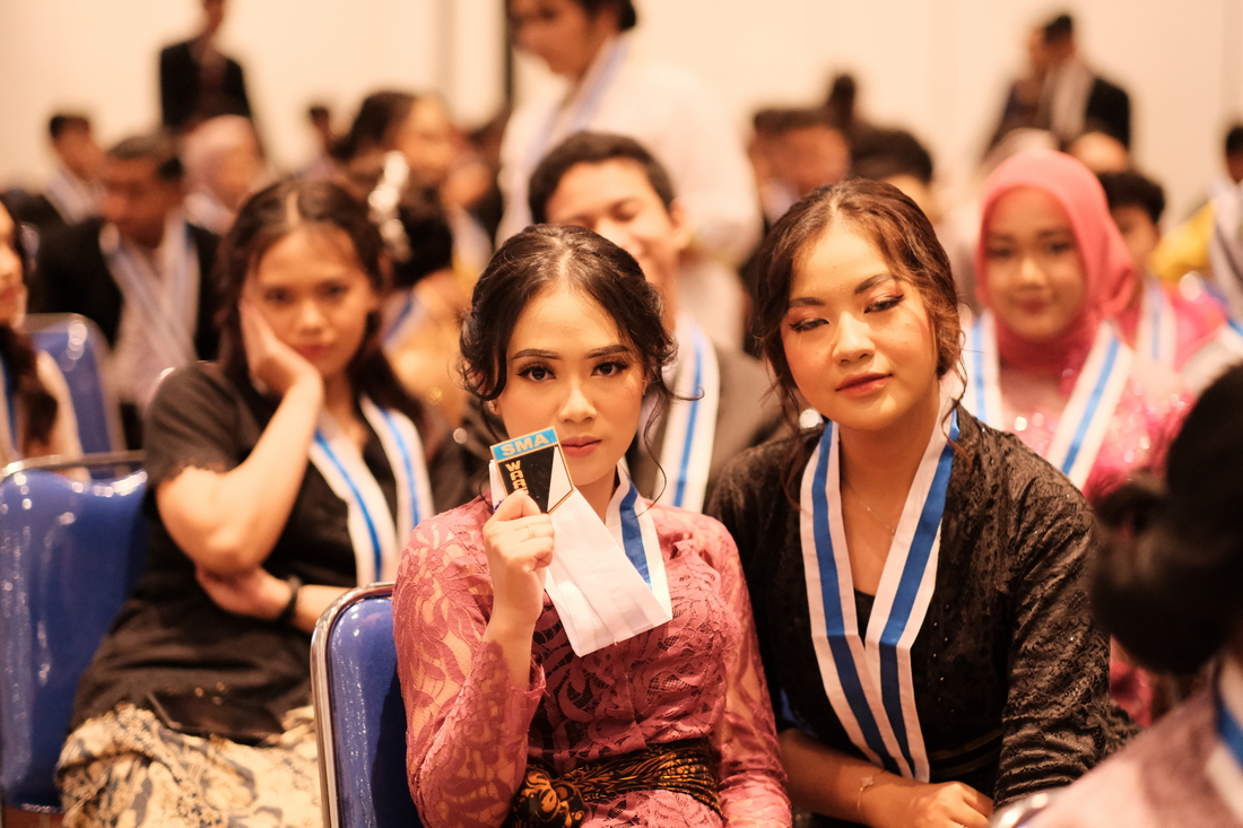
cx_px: 622
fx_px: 2900
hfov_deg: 24.2
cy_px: 414
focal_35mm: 84
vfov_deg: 16.3
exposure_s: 1/250
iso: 5000
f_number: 1.2
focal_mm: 56
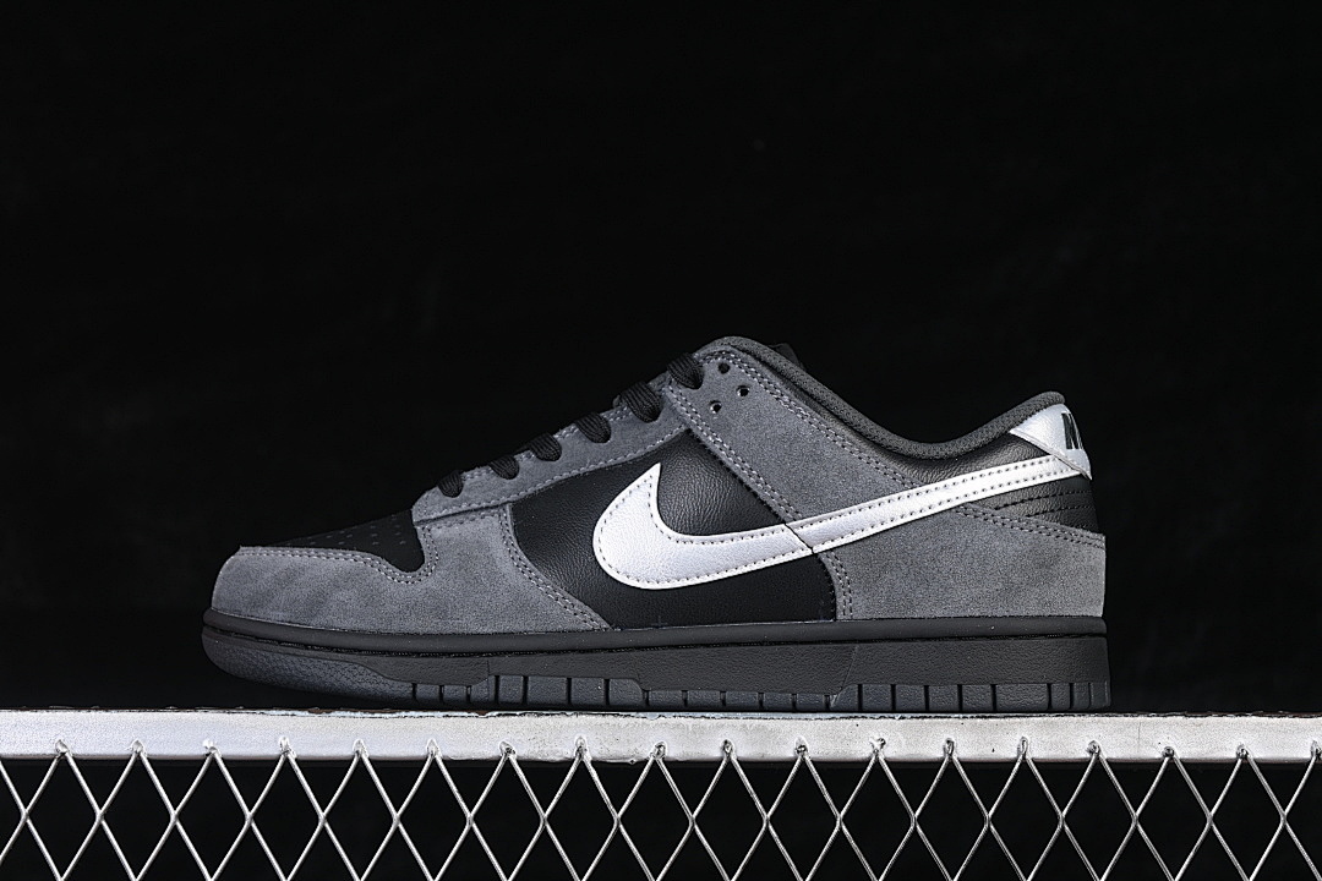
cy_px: 440
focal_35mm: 75
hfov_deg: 27.0
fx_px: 2754
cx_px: 661
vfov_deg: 18.2
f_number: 6.3
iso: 160
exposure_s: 1/60
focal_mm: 50
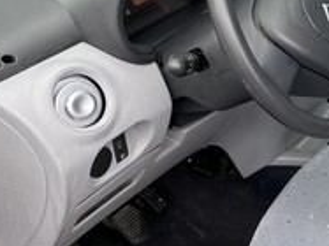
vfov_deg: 20.6
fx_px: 674
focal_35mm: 71
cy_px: 68
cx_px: 424
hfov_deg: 24.1
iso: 32
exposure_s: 1/175
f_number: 1.8
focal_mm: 4.25
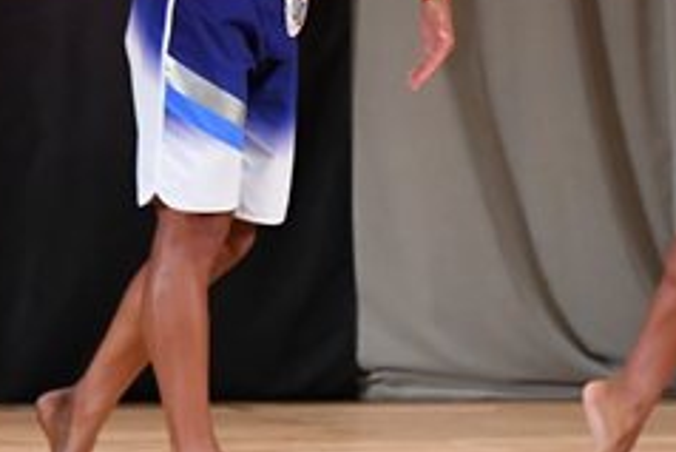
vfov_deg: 2.1
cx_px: 740
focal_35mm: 657
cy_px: 9
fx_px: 12344
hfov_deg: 3.1
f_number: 5.6
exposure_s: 1/400
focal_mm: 135
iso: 3200
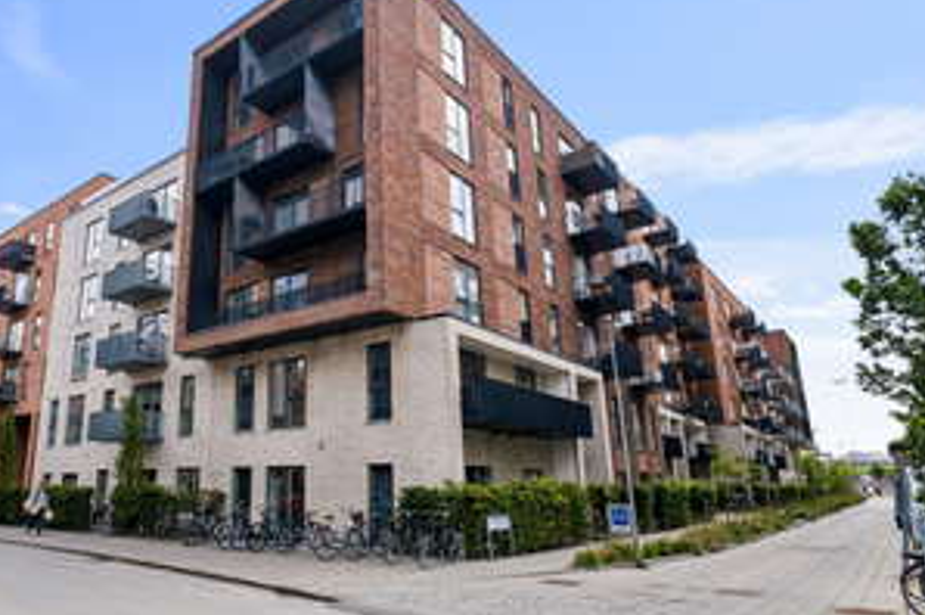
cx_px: 320
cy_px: 314
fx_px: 616
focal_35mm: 24
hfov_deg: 71.9
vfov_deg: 53.0
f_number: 6.4
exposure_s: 1/2000
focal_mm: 11.5
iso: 400
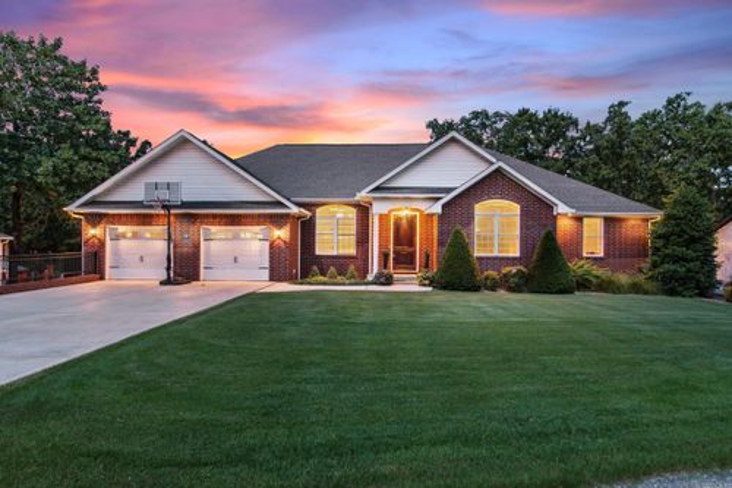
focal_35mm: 21
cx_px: 366
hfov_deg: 80.0
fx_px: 436
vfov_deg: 58.4
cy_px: 244
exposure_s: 1/125
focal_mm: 14.3
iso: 200
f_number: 9
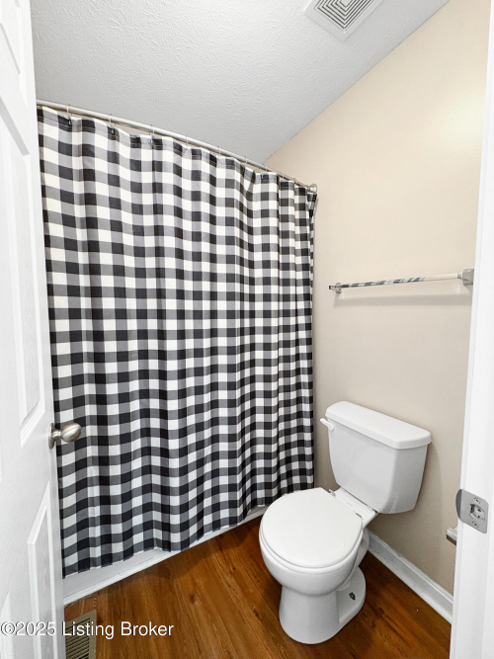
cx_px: 247
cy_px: 330
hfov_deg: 85.7
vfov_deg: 102.1
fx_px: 266
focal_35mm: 14
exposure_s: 1/60
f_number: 2.2
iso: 320
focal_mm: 2.22
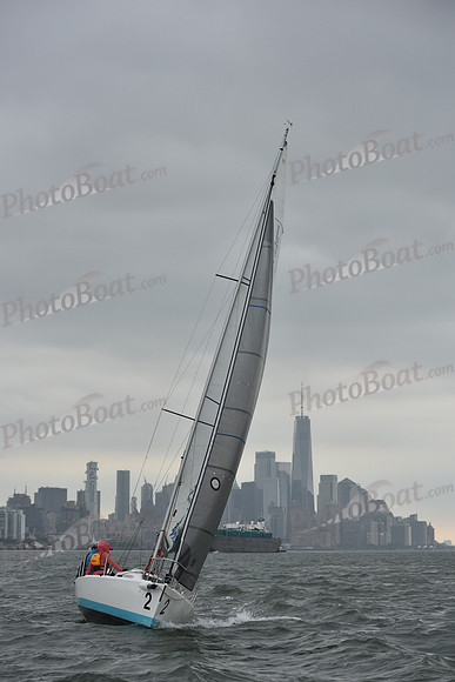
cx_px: 228
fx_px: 1326
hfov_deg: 19.5
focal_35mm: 70
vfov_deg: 28.8
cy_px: 341
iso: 320
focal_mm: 70
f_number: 5.6
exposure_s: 1/800
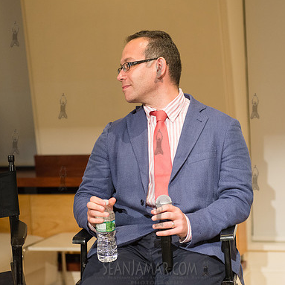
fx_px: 959
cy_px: 142
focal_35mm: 103
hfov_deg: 16.9
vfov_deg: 16.9
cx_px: 158
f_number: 4
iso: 2500
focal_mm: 80
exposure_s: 1/160
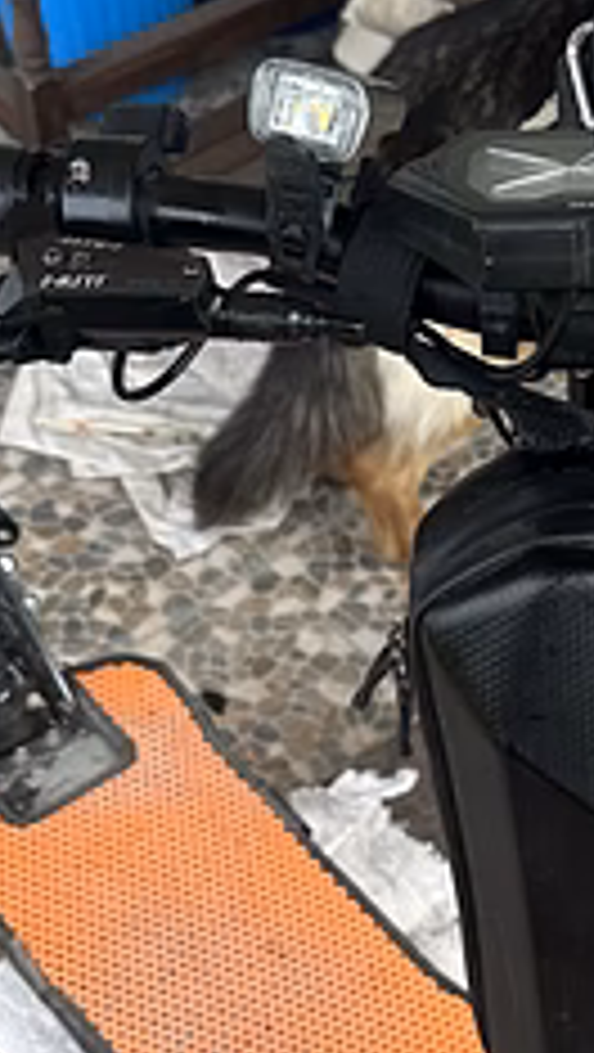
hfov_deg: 17.1
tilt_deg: -51.4
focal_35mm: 69
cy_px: 693
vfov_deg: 30.3
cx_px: 590
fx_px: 1928
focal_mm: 6.86
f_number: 1.78
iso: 80
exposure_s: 1/872
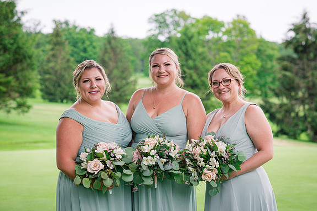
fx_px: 757
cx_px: 159
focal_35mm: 86
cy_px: 105
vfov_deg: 15.9
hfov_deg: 23.6
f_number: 3.5
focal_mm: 85
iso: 500
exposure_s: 1/1250
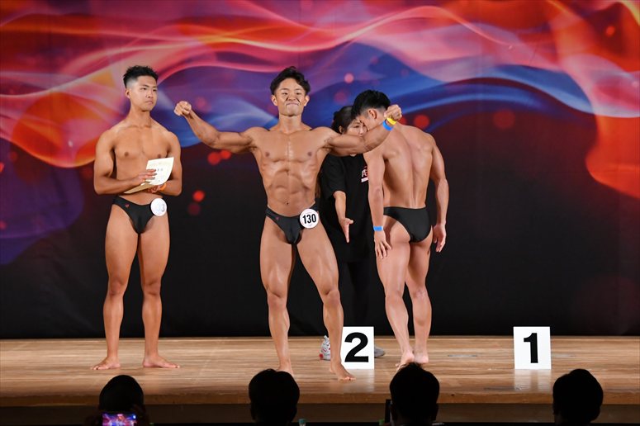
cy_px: 213
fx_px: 3589
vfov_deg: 6.8
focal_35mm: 202
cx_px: 320
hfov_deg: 10.2
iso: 3200
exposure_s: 1/400
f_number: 5.6
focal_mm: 135
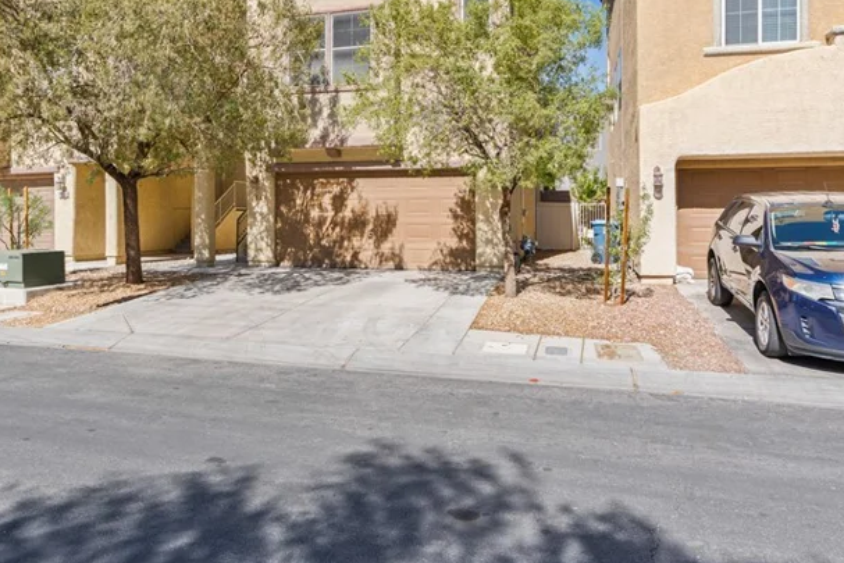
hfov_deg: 67.2
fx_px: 633
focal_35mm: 27
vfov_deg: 47.6
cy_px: 219
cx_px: 377
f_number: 9
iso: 50
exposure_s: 1/60
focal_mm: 16
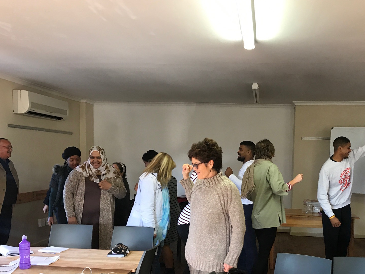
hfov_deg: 47.3
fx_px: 411
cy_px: 188
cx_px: 236
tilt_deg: -3.3
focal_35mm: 39
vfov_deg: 36.4
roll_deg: -1.7
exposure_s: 1/25
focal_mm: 3.99
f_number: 1.8
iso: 32
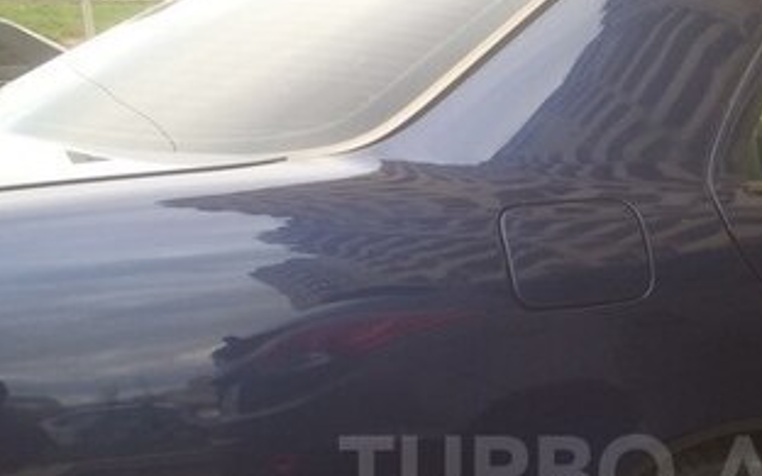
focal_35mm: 65
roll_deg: +0.9
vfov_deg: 19.5
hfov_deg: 30.9
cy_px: 472
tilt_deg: -18.8
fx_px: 1350
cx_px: 589
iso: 32
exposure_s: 1/204
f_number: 2.2
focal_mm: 4.15
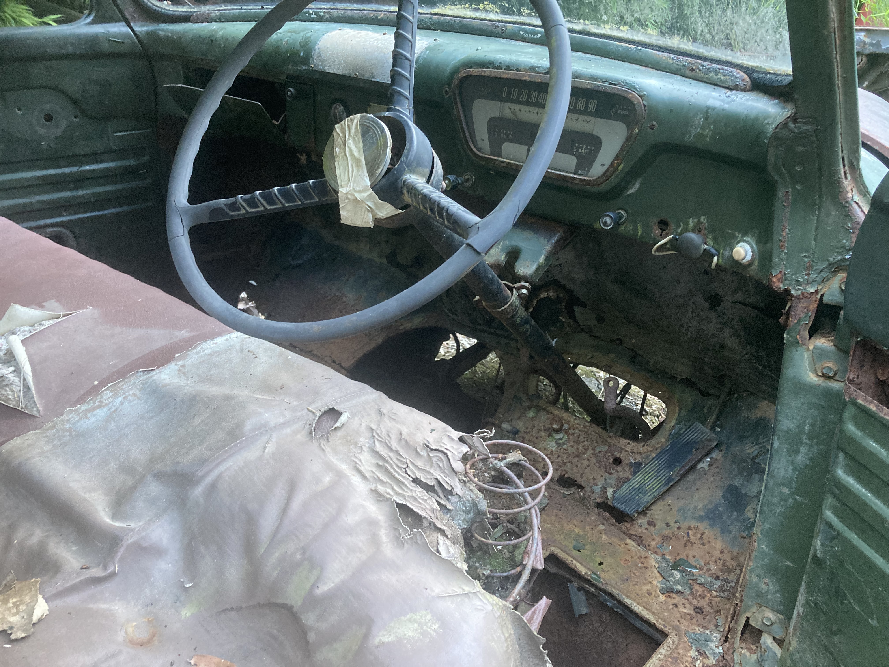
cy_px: 334
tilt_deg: -23.4
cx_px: 444
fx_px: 719
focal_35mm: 28
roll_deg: -8.3
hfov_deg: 63.4
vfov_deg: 49.7
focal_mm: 3.99
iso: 320
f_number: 1.8
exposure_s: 1/45
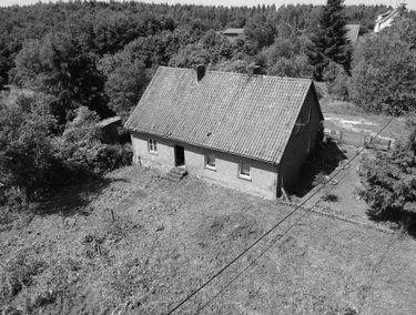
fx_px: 301
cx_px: 208
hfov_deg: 69.2
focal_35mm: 25
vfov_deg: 55.2
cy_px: 158
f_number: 2.6
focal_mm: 4.49
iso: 100
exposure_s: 1/800
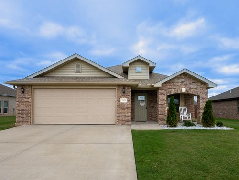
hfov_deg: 72.8
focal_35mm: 23
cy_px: 104
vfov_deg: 57.6
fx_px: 162
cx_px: 126
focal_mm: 14
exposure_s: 1/640
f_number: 9
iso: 640
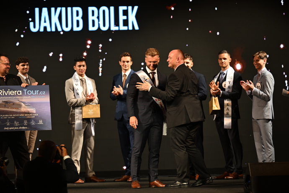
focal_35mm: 200
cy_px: 96
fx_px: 1605
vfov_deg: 6.9
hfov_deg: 10.3
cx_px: 144
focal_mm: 200
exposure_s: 1/200
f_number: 4
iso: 1250
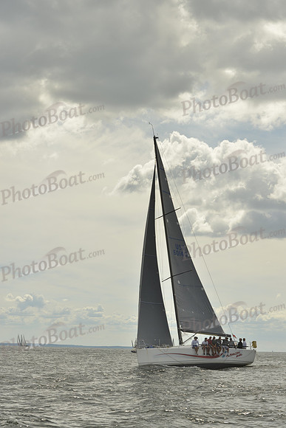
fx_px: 834
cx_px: 143
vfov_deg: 28.8
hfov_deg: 19.5
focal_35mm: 70
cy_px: 214
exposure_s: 1/1000
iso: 200
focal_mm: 70
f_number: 9
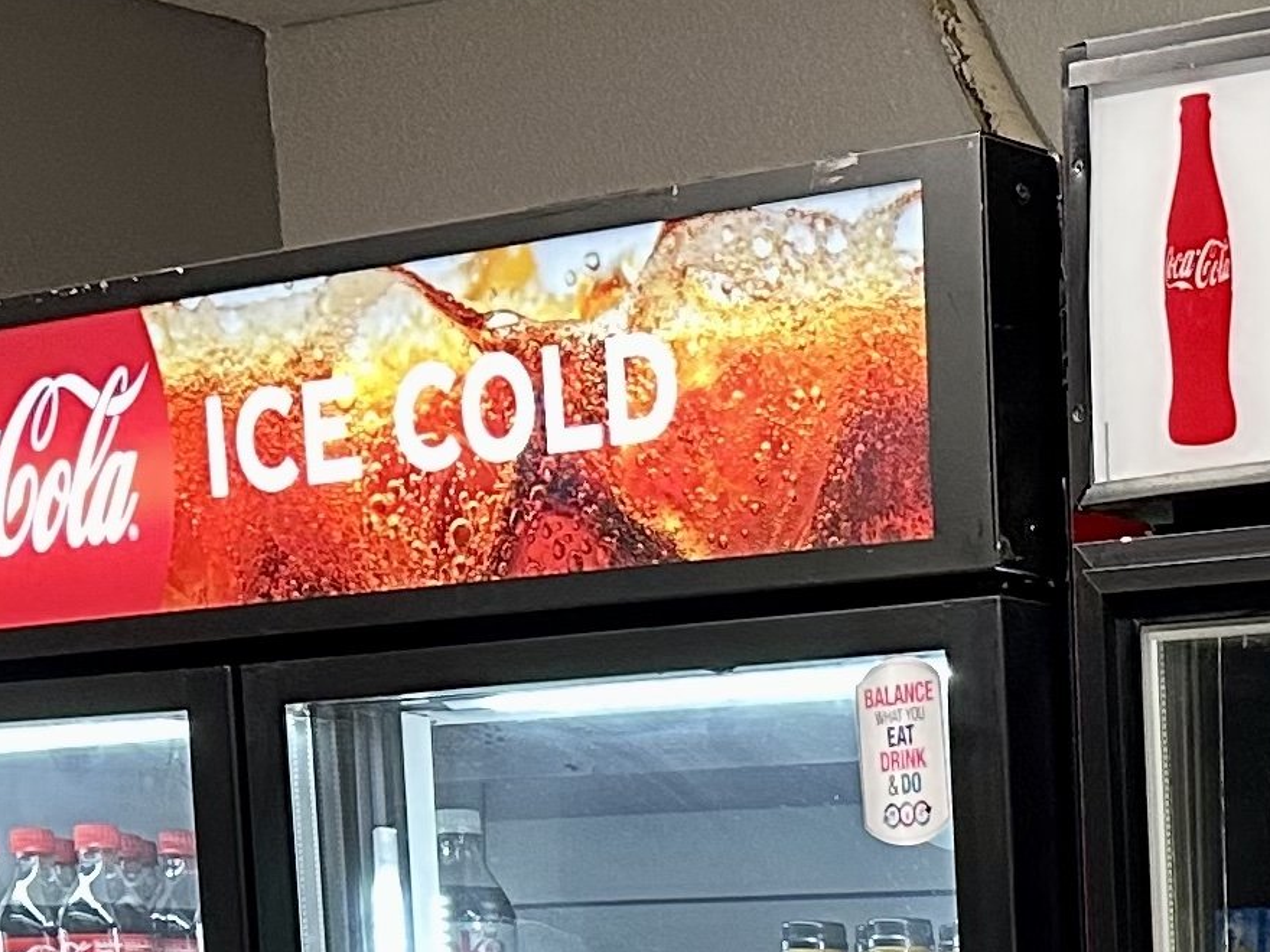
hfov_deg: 16.2
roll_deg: -1.4
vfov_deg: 11.8
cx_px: 1980
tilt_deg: -11.2
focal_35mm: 110
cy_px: 1983
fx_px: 4036
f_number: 1.78
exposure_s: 1/60
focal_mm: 6.86
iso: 320
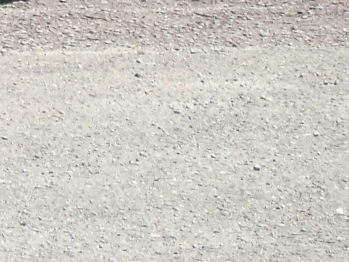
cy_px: -390
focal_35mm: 396
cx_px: -449
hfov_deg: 4.9
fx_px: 3993
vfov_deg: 3.7
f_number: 4.4
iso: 100
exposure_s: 1/250
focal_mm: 13
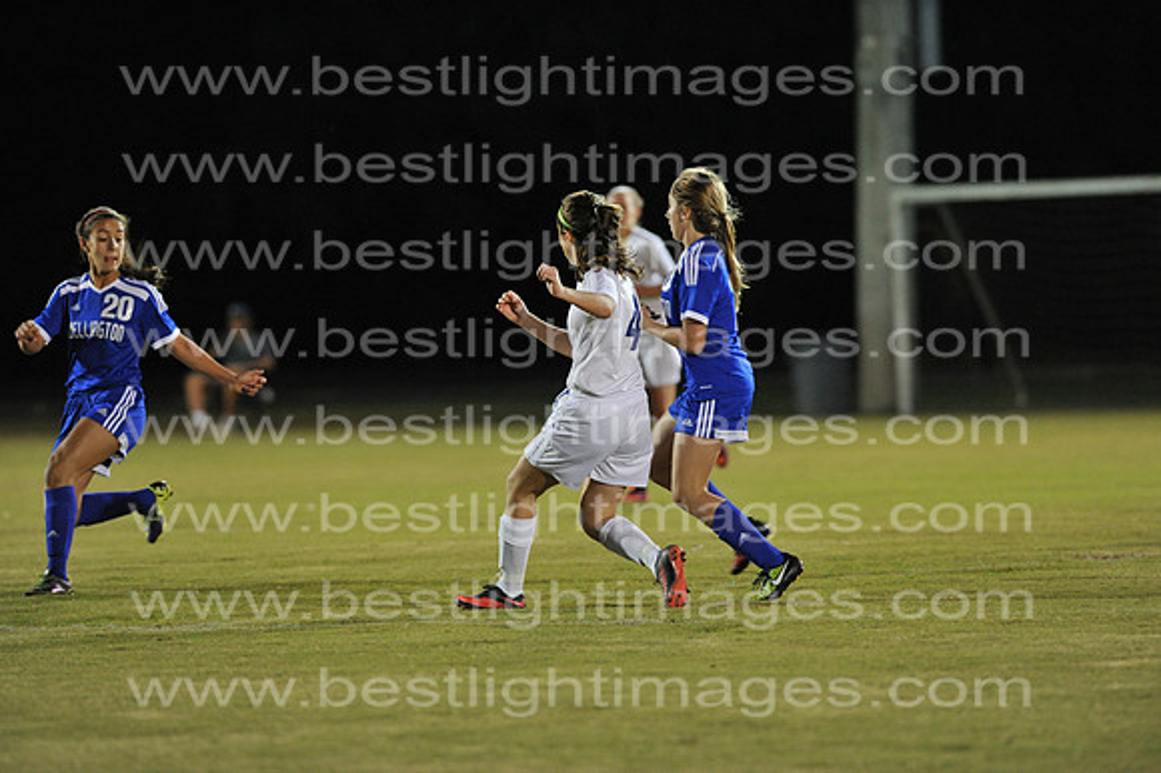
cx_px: 580
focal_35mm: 300
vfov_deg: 4.6
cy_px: 386
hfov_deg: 6.9
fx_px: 9669
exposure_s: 1/400
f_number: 4
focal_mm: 300
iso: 5000
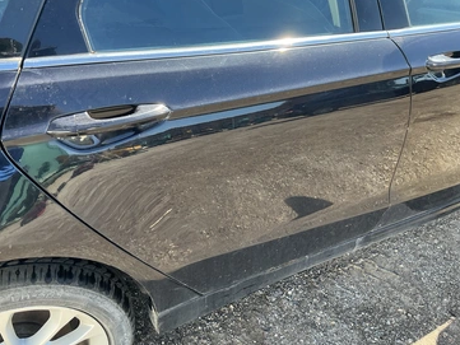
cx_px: 232
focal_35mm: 31
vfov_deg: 45.4
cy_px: 163
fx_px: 412
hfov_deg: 58.3
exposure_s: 1/172
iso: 32
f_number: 1.8
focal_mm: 3
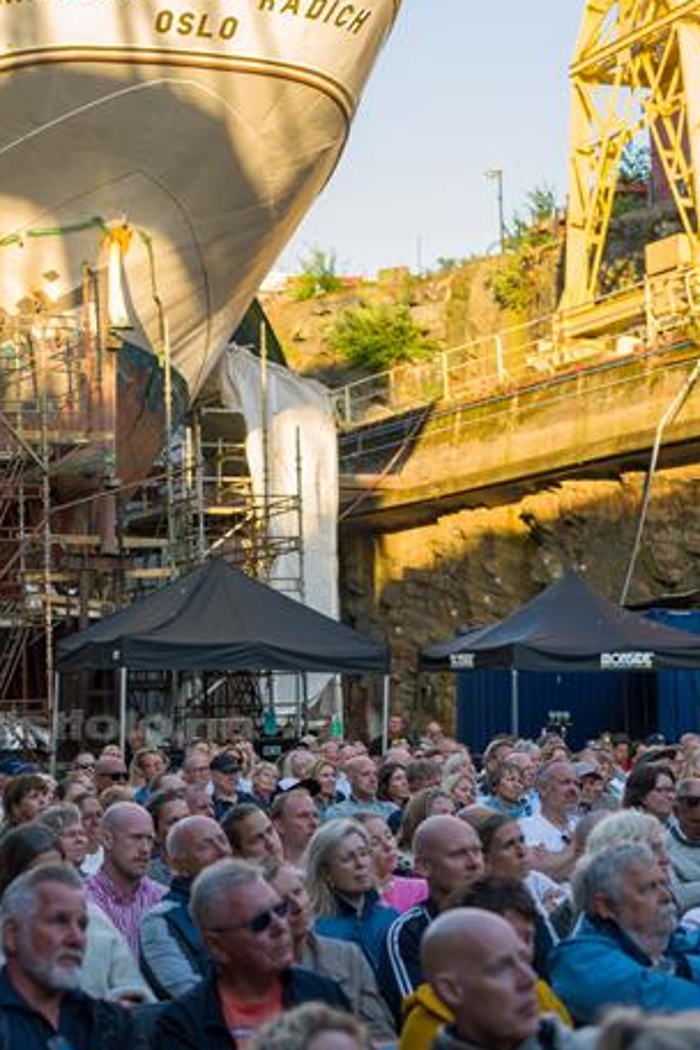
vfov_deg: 25.6
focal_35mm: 79
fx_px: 2304
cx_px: 244
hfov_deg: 17.2
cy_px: 431
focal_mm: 50
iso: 200
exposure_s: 1/400
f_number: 2.8
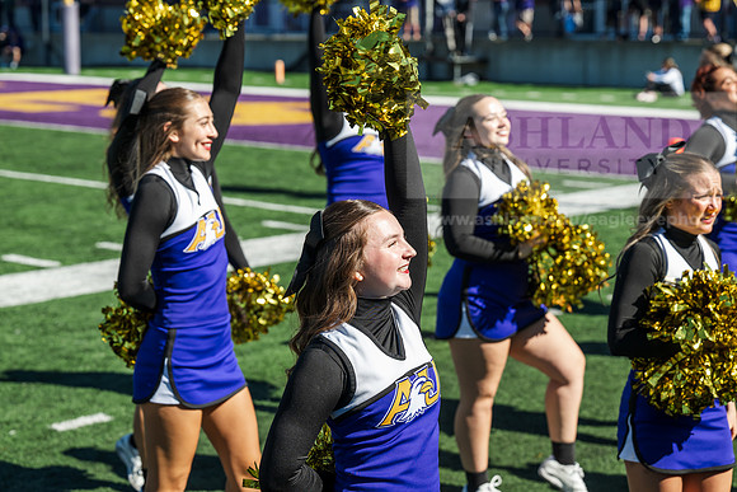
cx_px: 368
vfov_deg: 17.1
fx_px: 1638
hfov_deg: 25.4
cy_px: 246
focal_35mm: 80
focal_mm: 80
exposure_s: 1/1000
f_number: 4.5
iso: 160
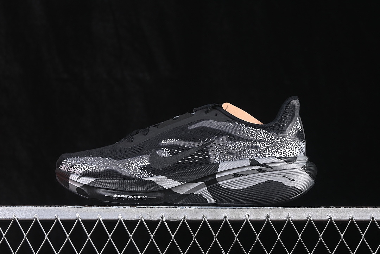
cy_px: 127
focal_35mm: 75
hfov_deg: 27.0
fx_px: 792
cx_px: 190
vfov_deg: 18.2
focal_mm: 50
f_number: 6.3
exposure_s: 1/60
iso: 160
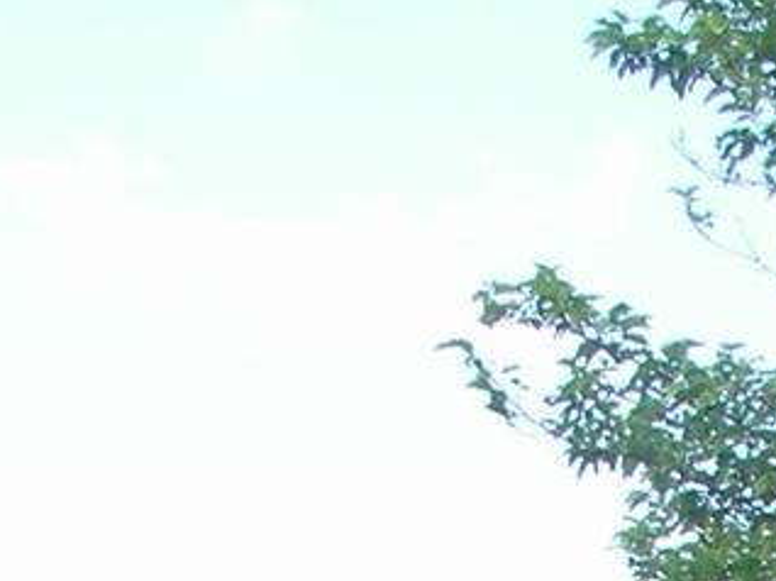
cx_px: 1115
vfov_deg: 8.1
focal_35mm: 170
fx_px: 3808
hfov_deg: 11.2
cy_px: 1330
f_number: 3.2
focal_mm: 6
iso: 64
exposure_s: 1/250
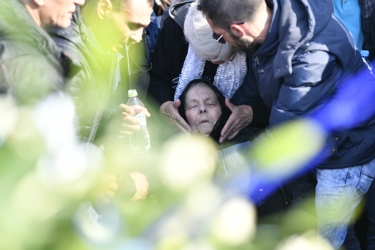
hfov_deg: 16.4
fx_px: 1302
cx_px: 160
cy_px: 112
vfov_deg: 11.0
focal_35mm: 125
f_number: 2
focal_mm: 105
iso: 100
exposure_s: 1/1000
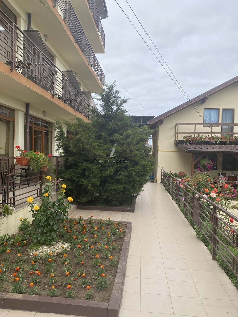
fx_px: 238
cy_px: 158
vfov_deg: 67.3
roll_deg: -0.9
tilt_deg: +0.9
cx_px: 119
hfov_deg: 53.1
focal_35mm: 26
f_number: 1.8
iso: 32
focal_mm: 4.25
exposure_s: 1/2410
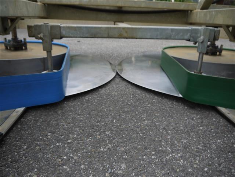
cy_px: 88
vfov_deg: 49.7
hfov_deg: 63.4
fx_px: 190
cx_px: 118
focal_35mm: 28
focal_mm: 14
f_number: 4
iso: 100
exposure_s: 1/100
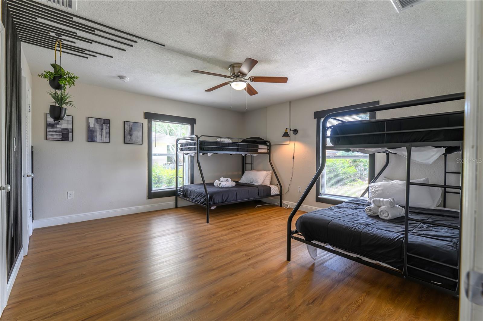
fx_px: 215
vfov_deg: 73.7
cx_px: 242
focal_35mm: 16
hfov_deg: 96.7
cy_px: 160
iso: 500
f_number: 7.1
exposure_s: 1/160
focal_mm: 16
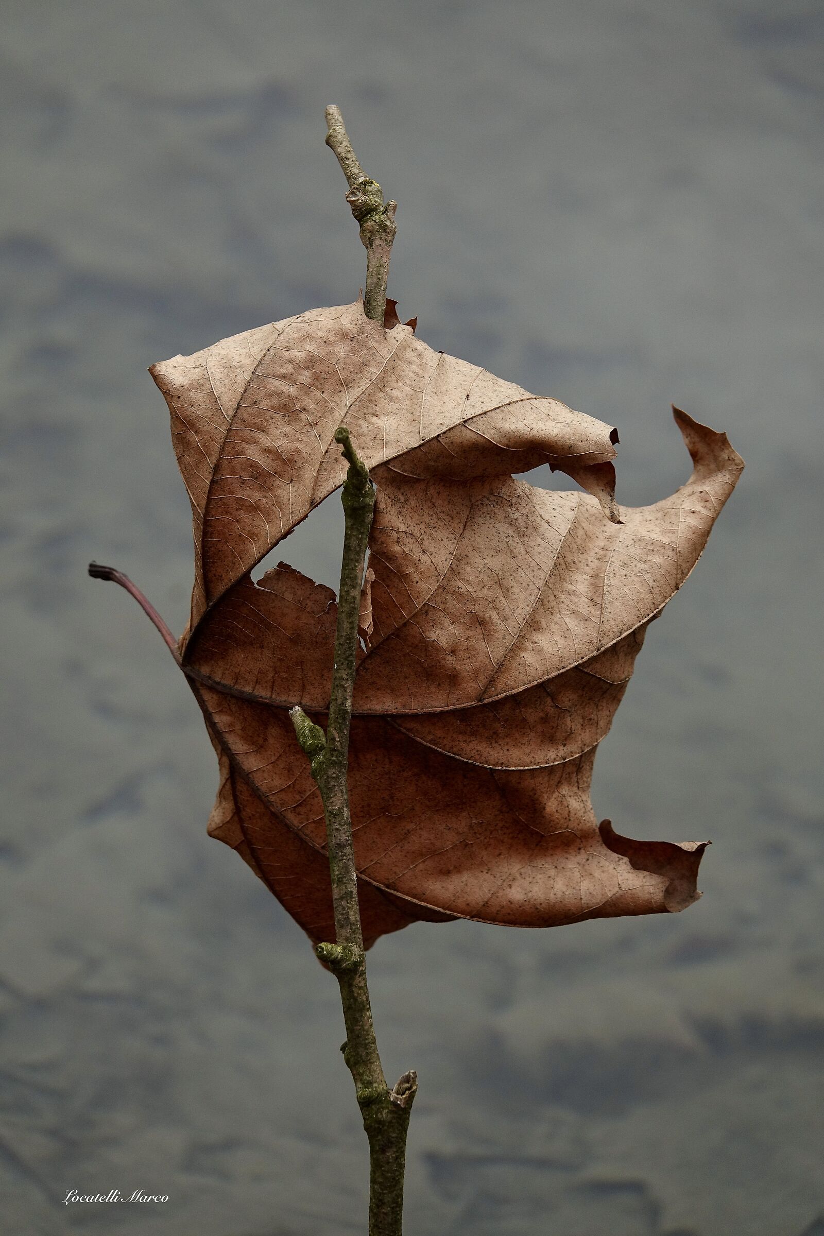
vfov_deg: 6.9
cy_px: 618
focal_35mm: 300
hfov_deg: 4.6
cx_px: 412
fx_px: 10299
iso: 200
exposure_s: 1/250
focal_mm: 110.13
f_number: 4
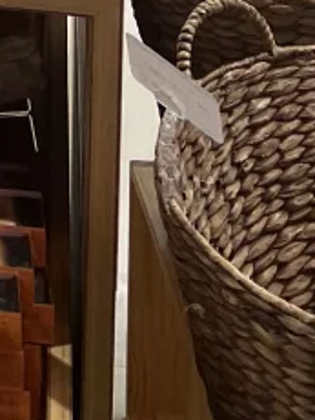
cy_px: -876
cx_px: -351
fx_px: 1967
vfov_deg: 9.4
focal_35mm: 162
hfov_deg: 8.6
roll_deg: -0.3
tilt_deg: -1.4
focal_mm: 5.7
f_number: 1.5
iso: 50
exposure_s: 1/120
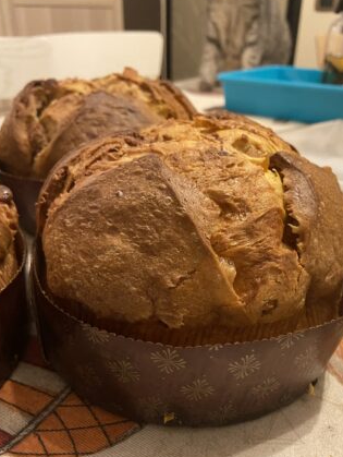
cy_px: 256
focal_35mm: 31
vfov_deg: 58.1
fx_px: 409
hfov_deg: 45.4
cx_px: 188
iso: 500
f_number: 1.8
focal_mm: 4.25
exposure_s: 1/33
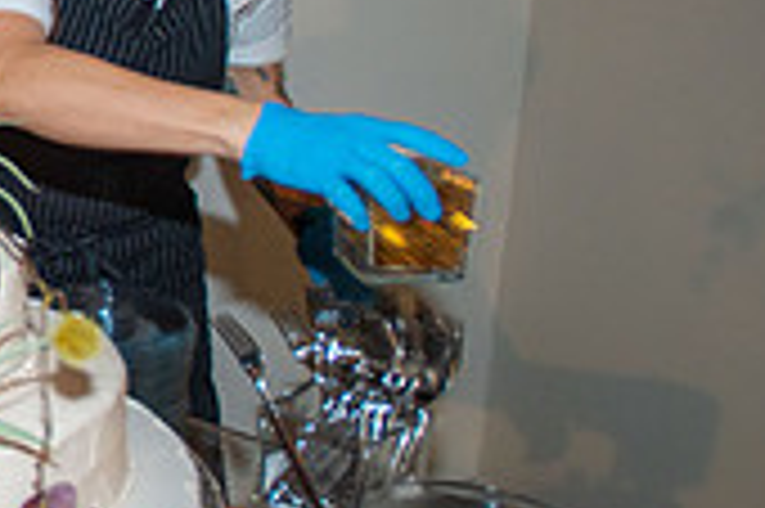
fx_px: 1231
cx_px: -274
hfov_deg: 27.6
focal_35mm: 58
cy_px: 184
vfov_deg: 23.3
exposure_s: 1/80
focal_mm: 17
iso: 1600
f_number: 2.8
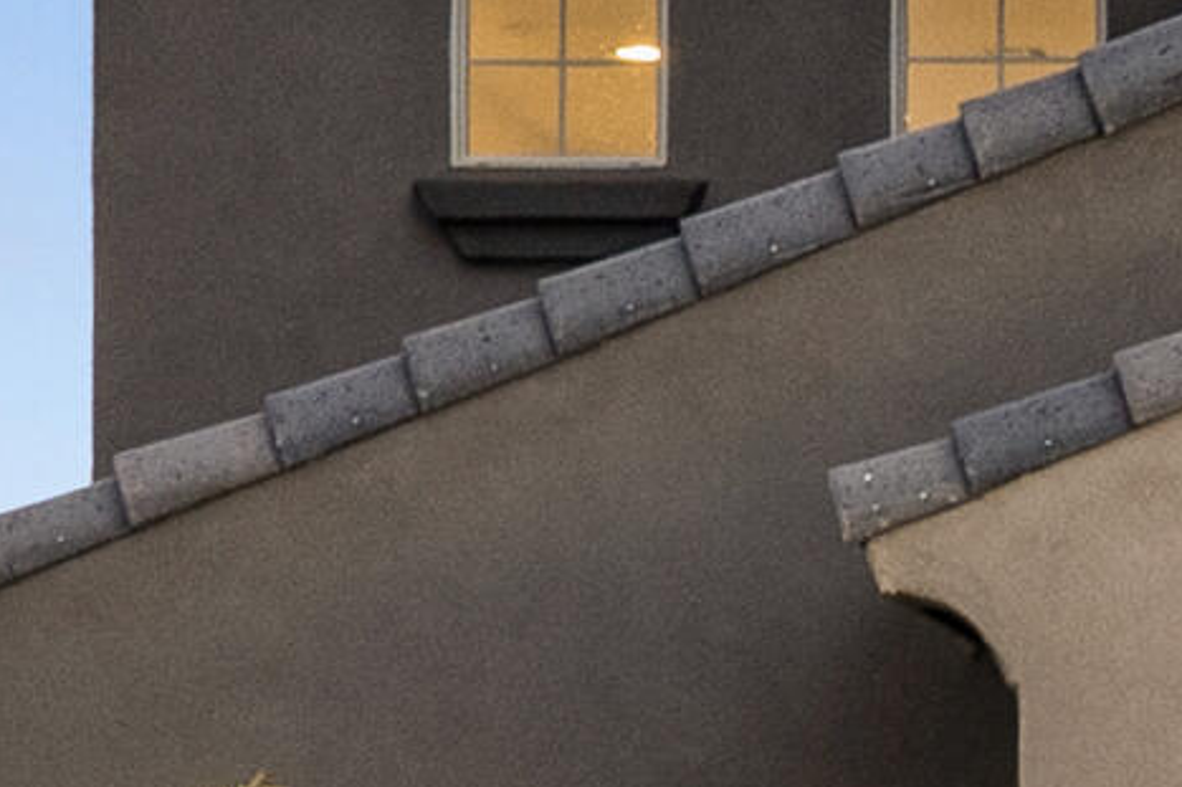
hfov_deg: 7.3
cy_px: 926
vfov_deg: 5.1
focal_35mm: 270
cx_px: 2513
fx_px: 8861
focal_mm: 28
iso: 500
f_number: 8
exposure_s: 1/20
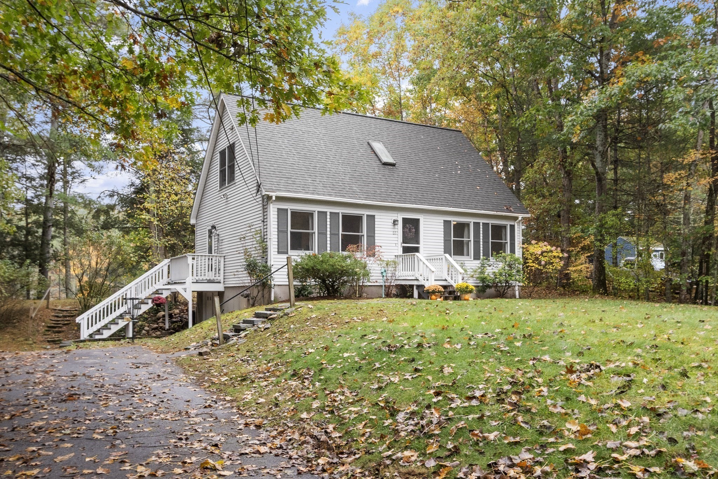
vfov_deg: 43.6
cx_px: 359
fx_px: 598
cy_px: 240
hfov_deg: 61.9
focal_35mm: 30
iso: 1250
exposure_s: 1/125
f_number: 8
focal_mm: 20
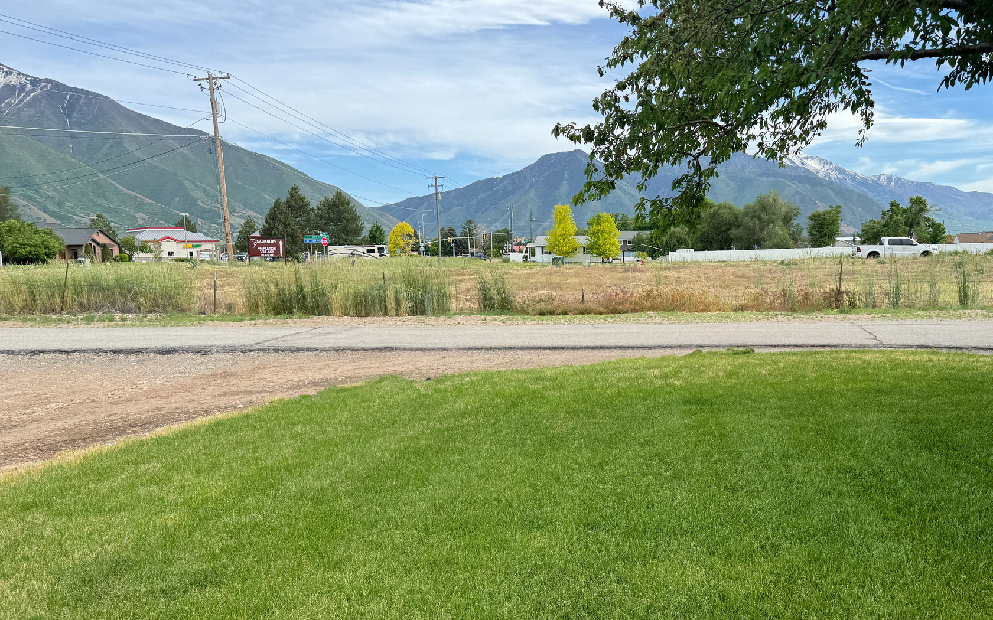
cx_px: 572
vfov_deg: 40.3
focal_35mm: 31
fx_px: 839
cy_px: 390
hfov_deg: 60.9
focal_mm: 6.76
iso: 80
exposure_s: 1/1923
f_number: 1.78
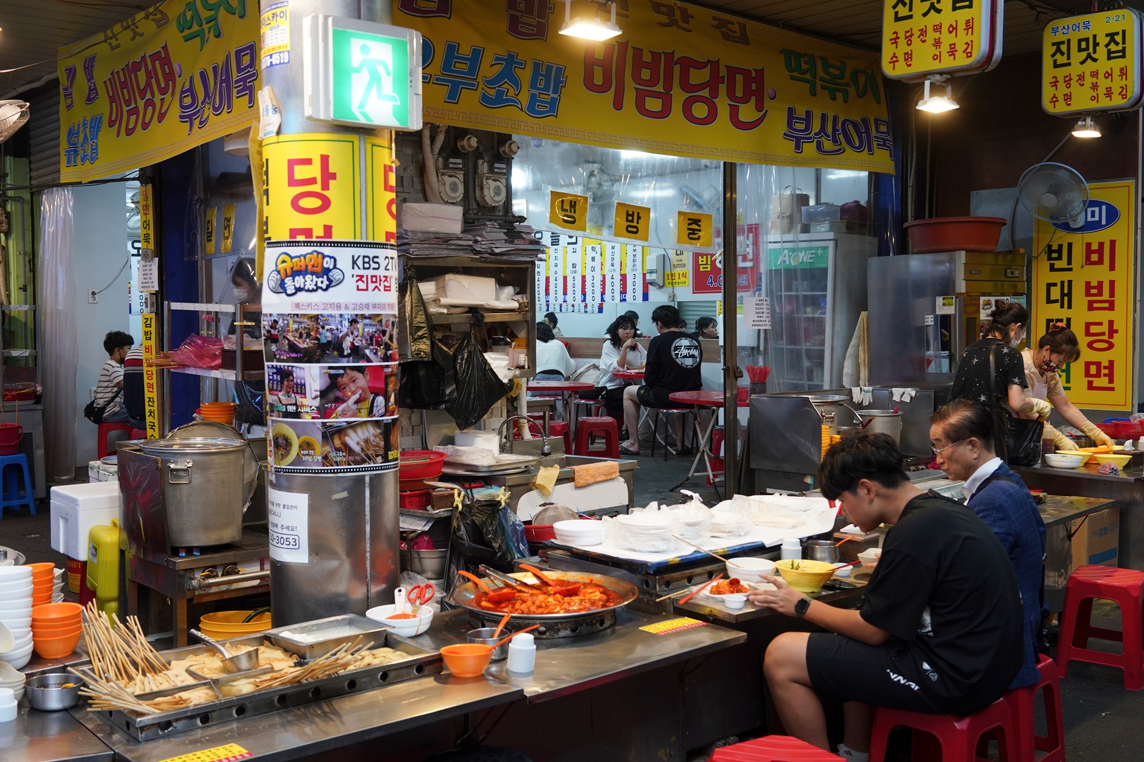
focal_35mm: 36
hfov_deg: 53.1
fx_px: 1144
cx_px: 566
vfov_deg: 36.9
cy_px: 372
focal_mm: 35
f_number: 5
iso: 800
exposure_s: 1/100
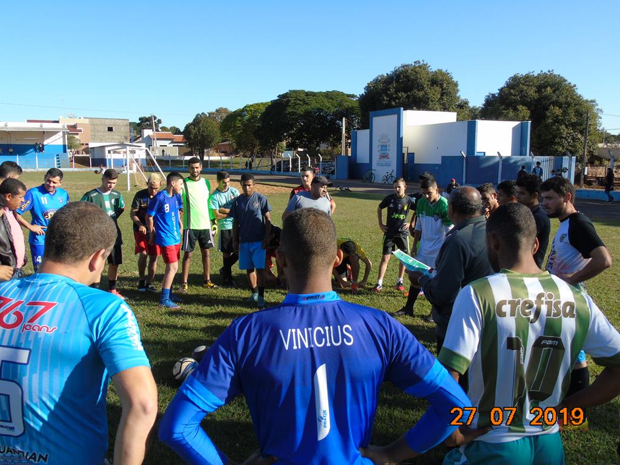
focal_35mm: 29
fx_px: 519
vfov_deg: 48.2
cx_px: 310
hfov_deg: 61.7
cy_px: 232
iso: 80
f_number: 3.6
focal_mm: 5.2
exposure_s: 1/500
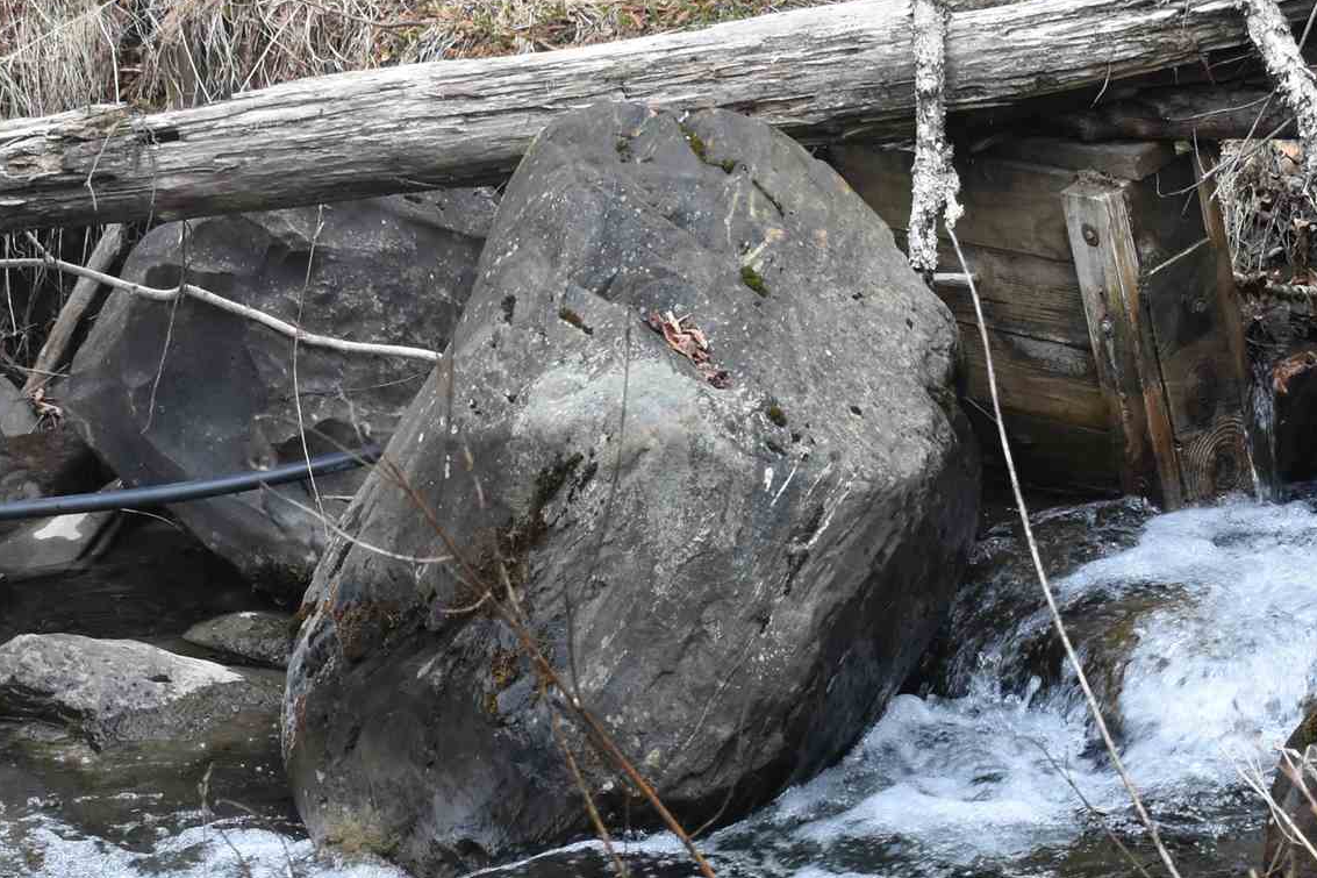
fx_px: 4462
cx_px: 659
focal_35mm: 122
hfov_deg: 16.8
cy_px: 694
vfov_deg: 11.2
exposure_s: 1/125
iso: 800
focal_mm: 30
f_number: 5.6
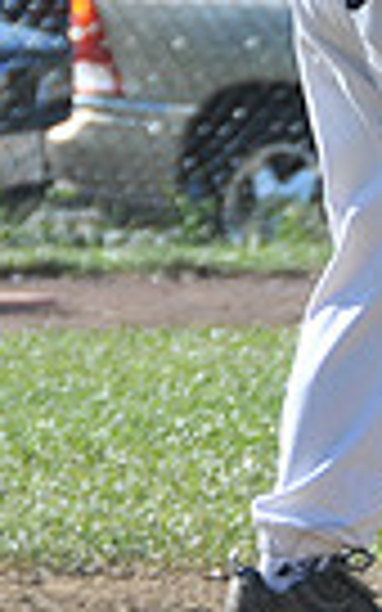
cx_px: 418
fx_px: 13043
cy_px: 2
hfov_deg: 1.7
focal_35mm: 783
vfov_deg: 2.7
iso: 200
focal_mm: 120
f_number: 5.6
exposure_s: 1/250
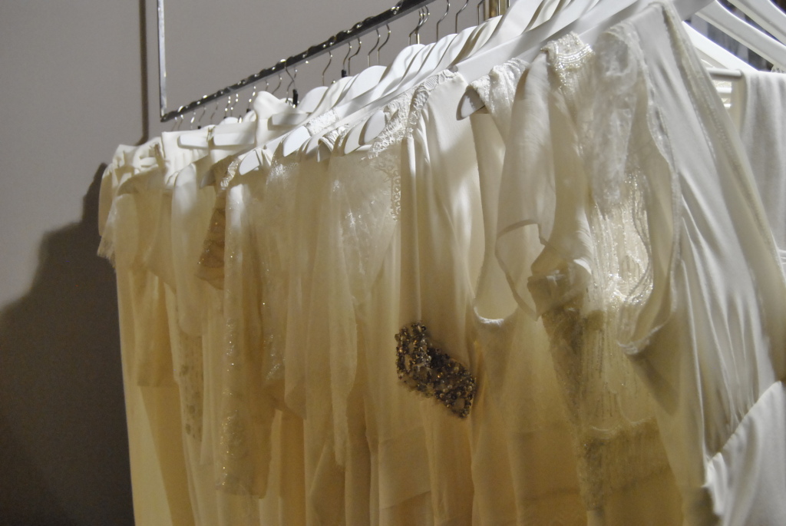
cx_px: 393
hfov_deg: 46.4
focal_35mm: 42
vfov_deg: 32.0
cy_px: 263
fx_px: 918
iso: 1600
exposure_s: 1/60
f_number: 5.6
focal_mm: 28
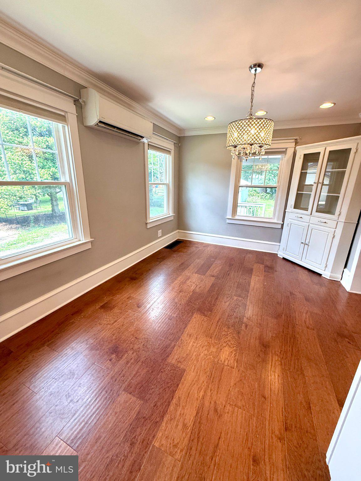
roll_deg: -2.0
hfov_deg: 85.7
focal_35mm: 14
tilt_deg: -16.1
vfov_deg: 102.1
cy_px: 240
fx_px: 195
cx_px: 180
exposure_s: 1/120
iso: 160
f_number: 2.2
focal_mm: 2.22
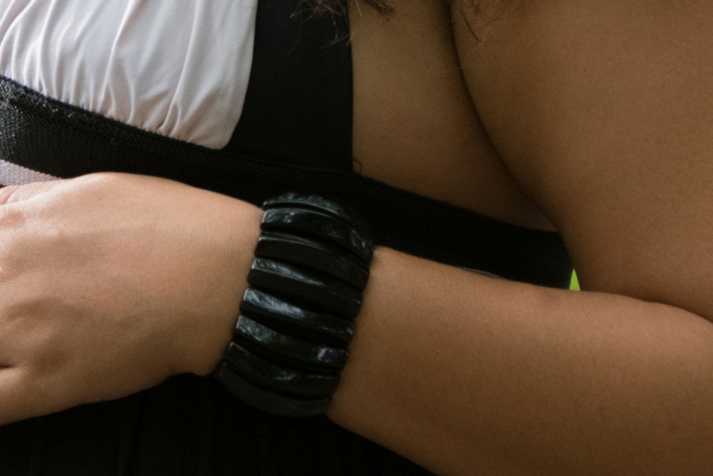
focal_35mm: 868
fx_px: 17196
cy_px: -257
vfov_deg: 1.6
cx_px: 72
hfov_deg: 2.4
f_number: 2.8
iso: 250
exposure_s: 1/400
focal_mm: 102.9
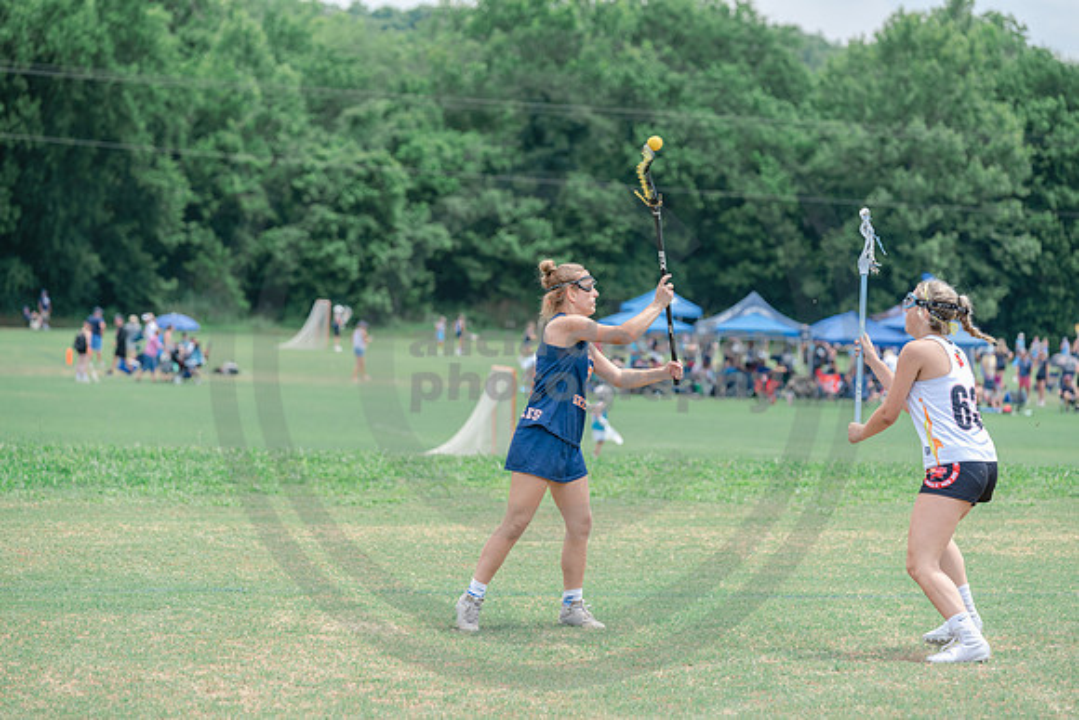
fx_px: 4497
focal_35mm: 150
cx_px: 540
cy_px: 360
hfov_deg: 13.7
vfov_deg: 9.2
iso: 250
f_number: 4
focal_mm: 150
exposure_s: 1/1000
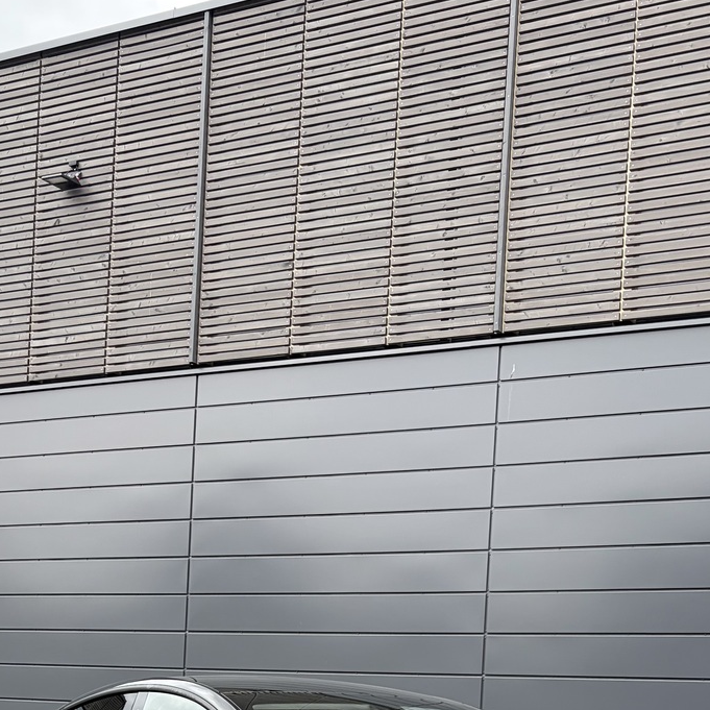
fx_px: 1253
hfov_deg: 31.6
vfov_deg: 29.1
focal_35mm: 54
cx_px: 402
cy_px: 745
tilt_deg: +1.1
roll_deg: -2.1
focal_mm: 5.96
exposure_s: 1/660
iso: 64
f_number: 1.6
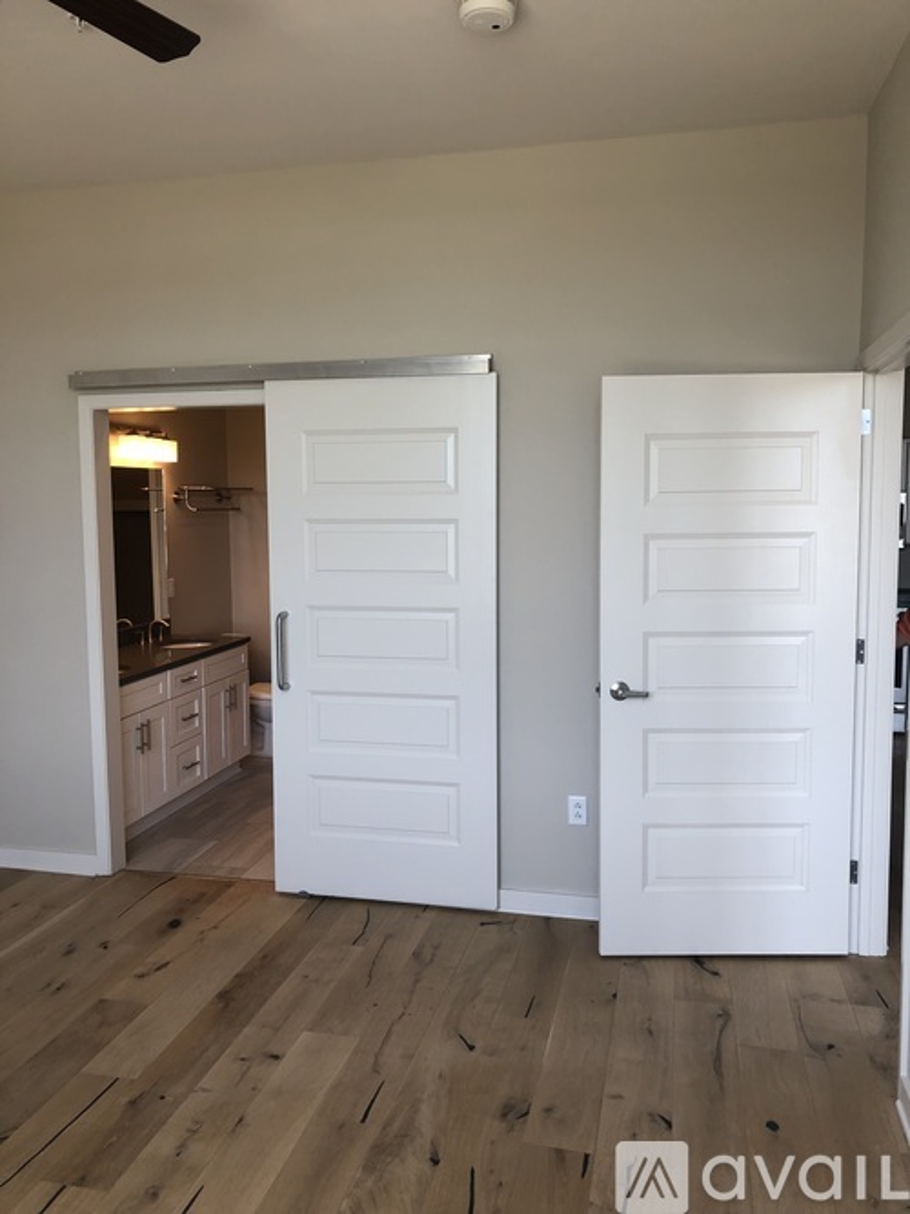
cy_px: 607
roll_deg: +1.2
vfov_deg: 63.5
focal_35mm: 28
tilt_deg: -4.1
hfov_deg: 49.7
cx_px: 455
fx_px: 982
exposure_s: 1/120
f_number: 1.8
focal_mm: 4
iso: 32
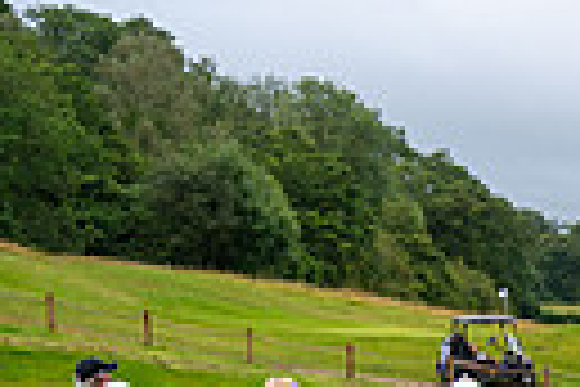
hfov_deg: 12.1
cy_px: 522
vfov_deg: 9.5
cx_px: 1299
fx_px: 2288
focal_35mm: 142
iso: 400
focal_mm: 31.5
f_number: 4.5
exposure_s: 1/500
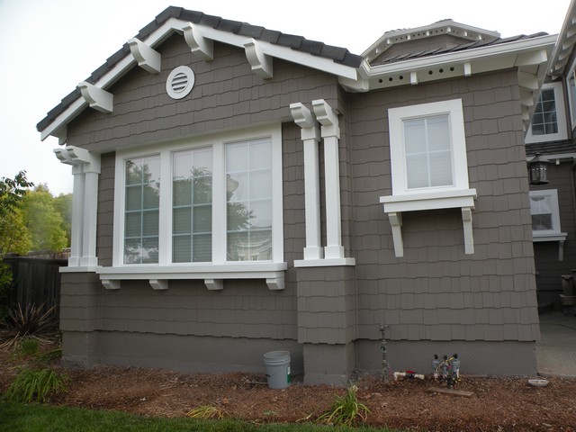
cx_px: 288
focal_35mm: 27
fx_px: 449
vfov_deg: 51.4
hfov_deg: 65.3
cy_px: 216
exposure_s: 1/166
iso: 64
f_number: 4.5
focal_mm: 4.7
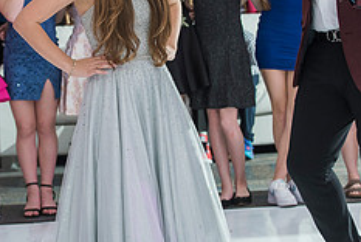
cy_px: 75
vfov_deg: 7.9
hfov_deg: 11.8
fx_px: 1747
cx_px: 125
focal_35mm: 174
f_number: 4
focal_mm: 70
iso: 1000
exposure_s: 1/100
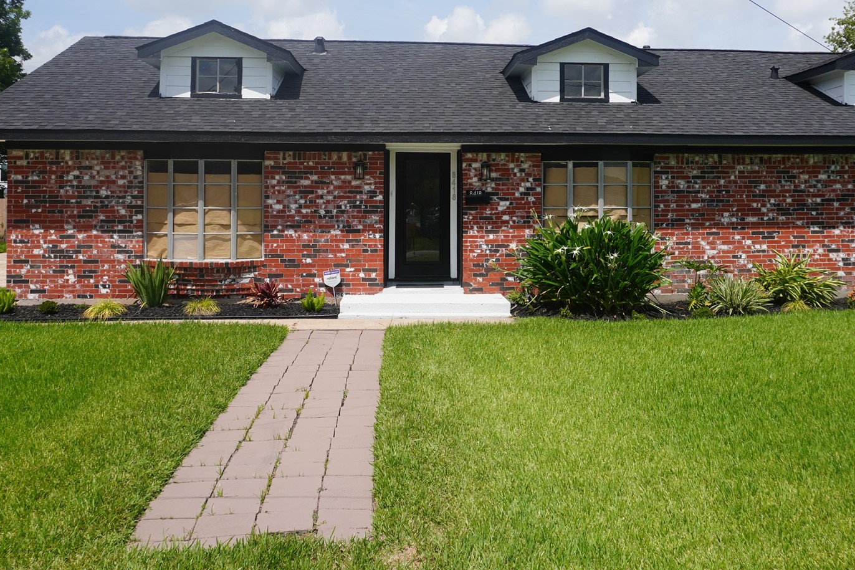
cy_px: 192
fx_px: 903
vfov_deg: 34.7
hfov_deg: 50.5
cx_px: 492
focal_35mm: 38
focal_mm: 16
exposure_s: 1/800
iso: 100
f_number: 5
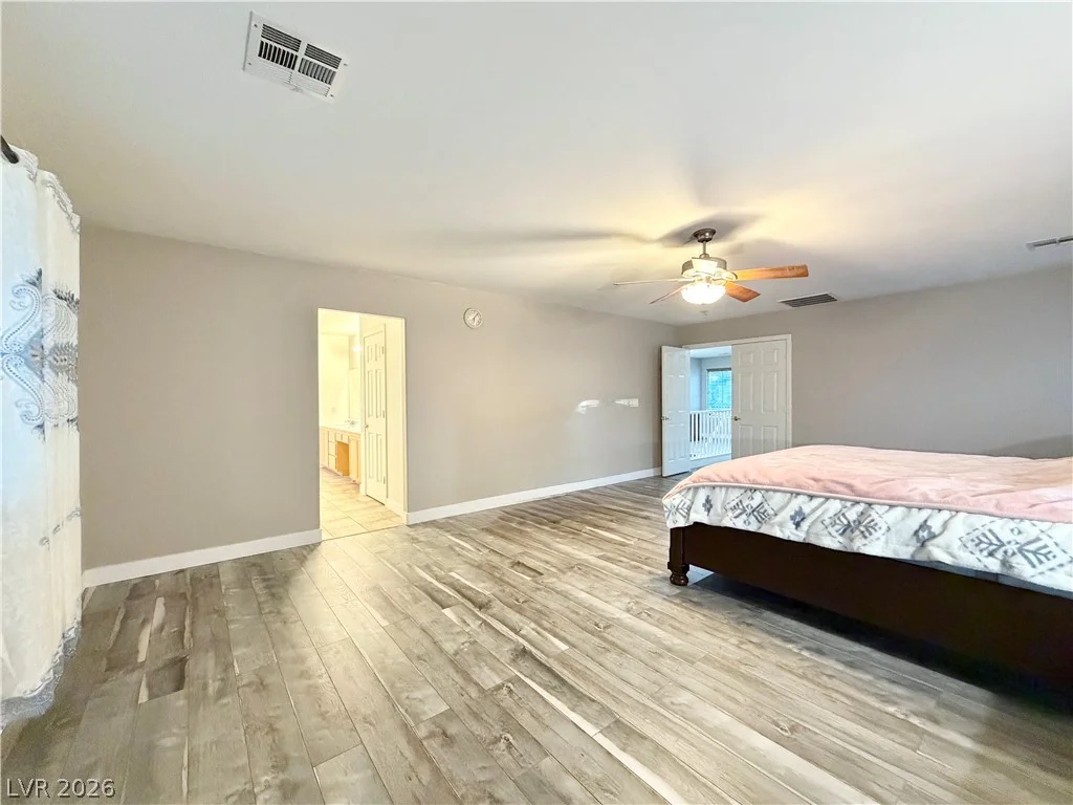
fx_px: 434
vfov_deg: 85.7
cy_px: 402
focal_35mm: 14
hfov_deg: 102.1
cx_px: 536
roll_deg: +0.7
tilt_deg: -1.4
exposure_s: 1/60
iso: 640
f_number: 2.2
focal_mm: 2.22
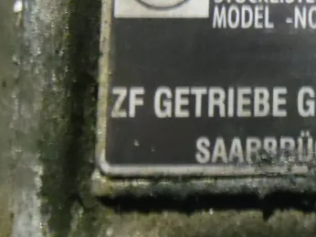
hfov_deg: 21.7
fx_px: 730
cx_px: 424
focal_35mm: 80
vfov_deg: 18.1
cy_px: 17
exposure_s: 1/8
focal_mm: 4.9
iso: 800
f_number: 3.5
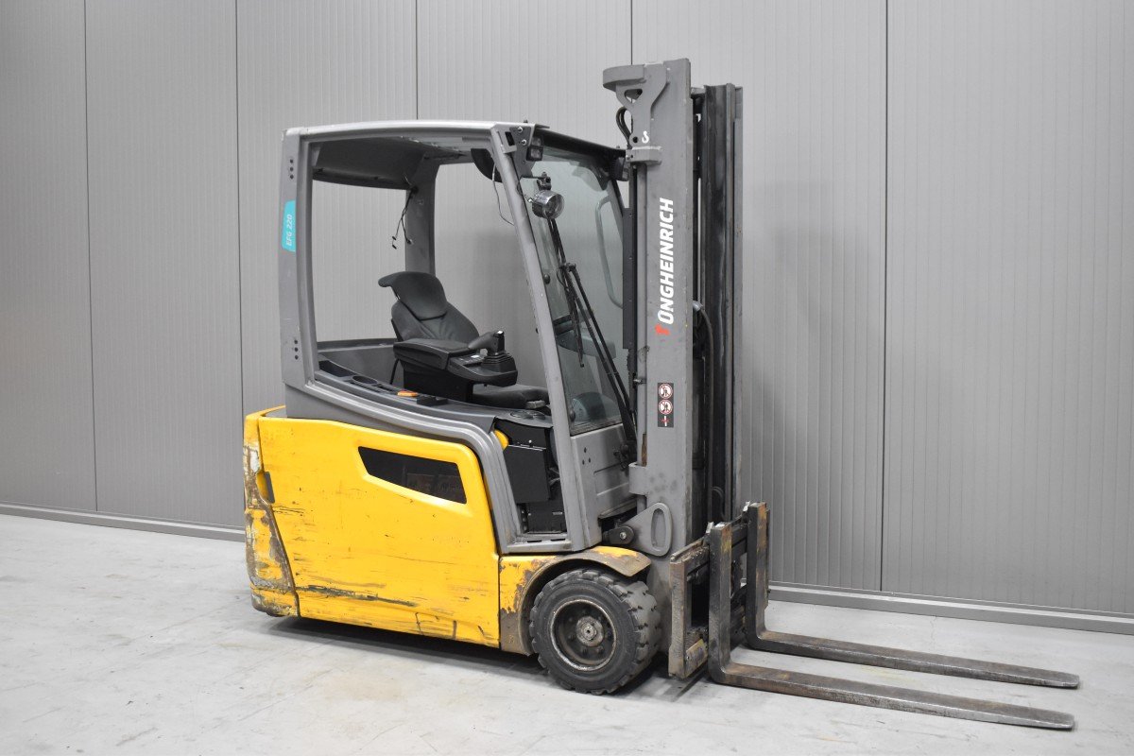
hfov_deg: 53.1
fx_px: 1134
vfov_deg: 36.9
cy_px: 378
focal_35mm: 36
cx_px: 567
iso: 1600
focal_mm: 24
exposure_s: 1/40
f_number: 4.5
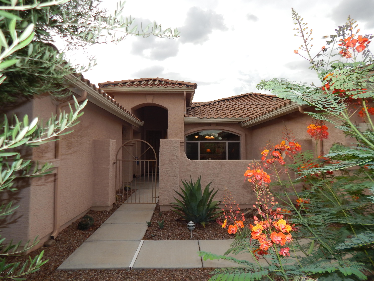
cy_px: 140
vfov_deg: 58.9
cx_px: 187
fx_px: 248
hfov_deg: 73.9
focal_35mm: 23
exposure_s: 1/250
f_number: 3
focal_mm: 4
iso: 125
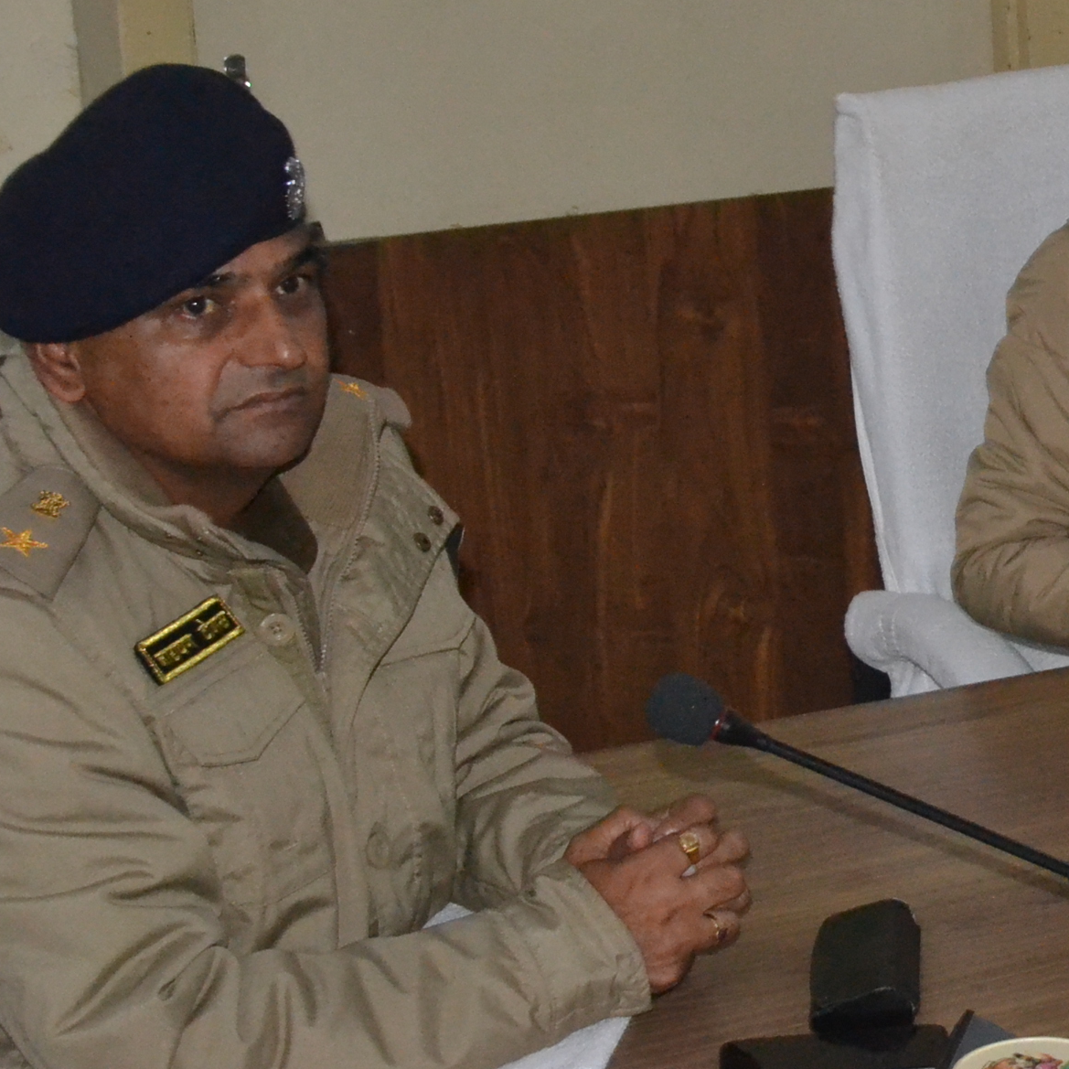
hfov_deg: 16.9
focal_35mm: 98
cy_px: 283
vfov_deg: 17.7
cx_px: 1310
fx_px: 3424
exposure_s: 1/60
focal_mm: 26
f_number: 7.1
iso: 3200
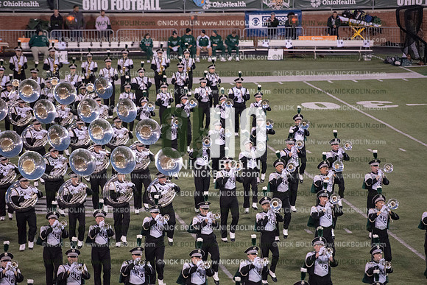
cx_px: 214
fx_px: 2373
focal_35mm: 200
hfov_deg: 10.3
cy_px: 142
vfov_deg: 6.9
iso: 5000
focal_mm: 200
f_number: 3.2
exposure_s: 1/1250
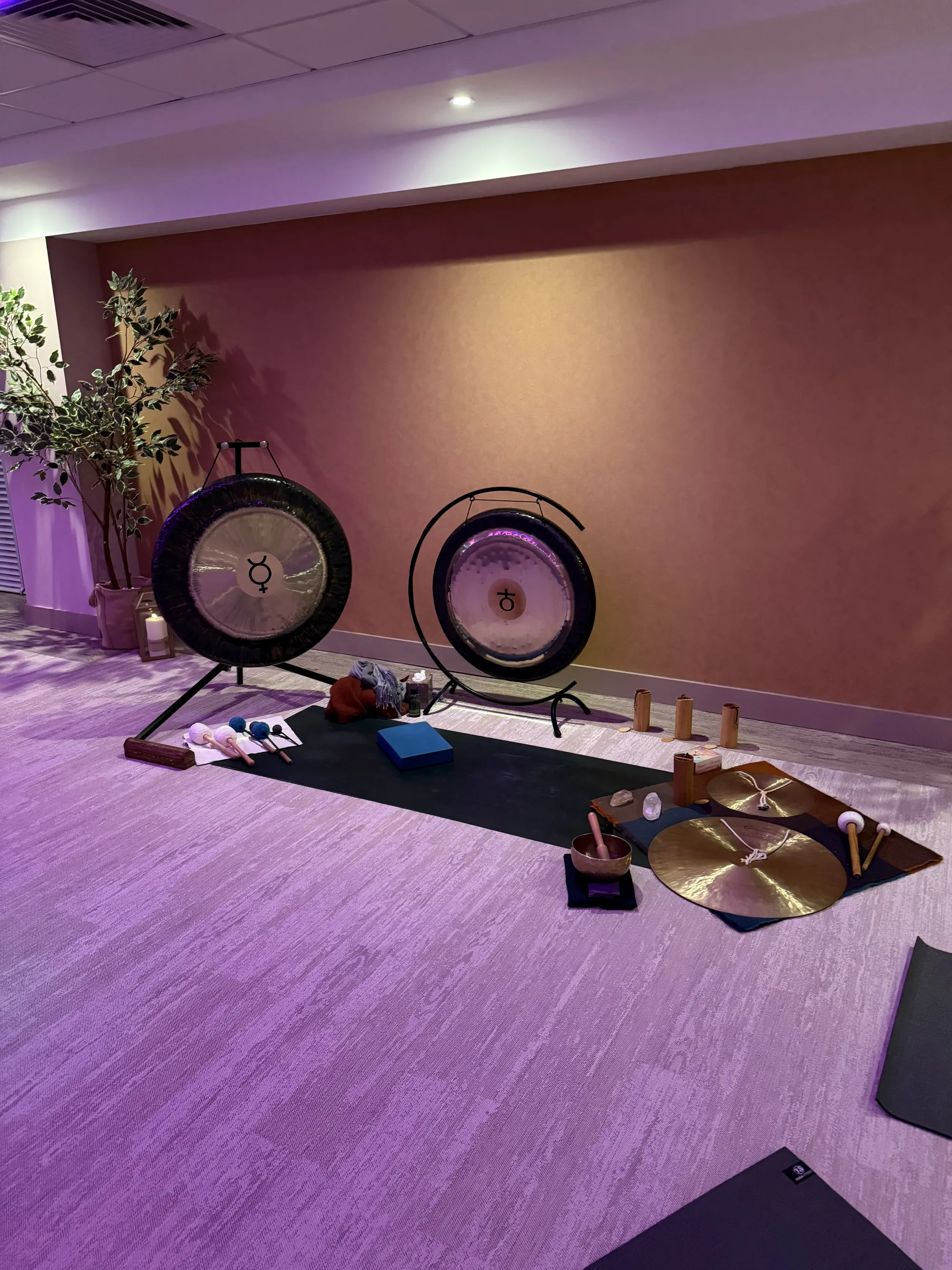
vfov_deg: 71.6
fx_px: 880
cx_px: 476
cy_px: 635
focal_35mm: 24
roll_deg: -0.7
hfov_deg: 56.8
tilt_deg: -16.7
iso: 1000
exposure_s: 1/32
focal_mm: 6.76
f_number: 1.78
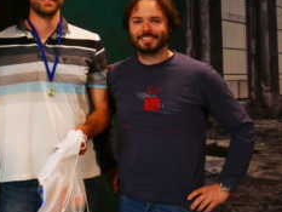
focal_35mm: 73
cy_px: 31
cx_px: -19
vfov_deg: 19.9
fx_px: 595
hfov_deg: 25.0
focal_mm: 17
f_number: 4
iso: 400
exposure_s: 1/25
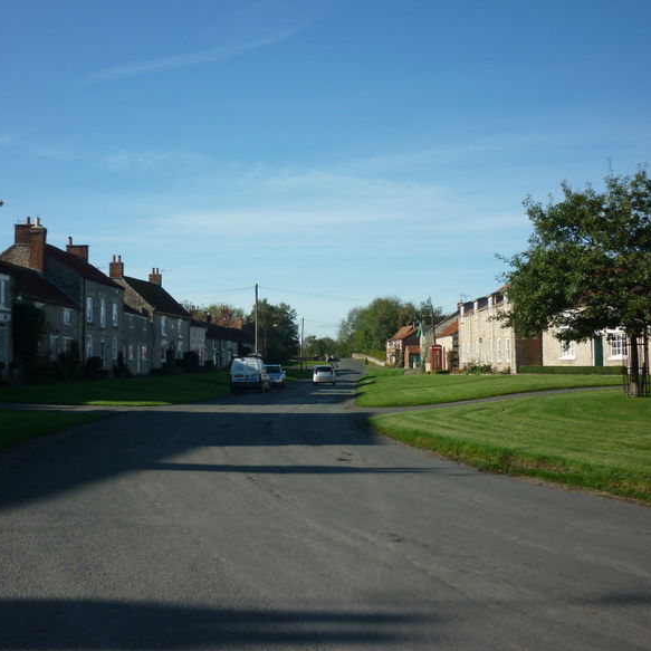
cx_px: 279
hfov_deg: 41.8
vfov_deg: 41.9
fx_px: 851
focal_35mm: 40
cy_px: 317
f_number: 8
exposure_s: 1/160
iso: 80
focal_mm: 5.5
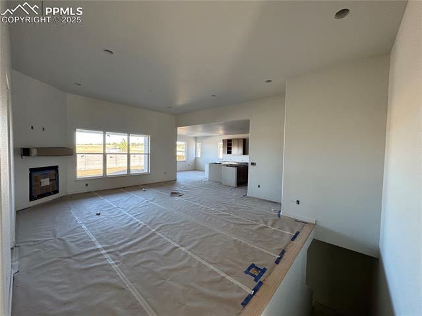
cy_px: 158
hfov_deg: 102.1
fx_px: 171
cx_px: 211
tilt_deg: -1.1
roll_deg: -0.7
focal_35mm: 14
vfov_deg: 85.6
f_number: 2.2
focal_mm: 2.22
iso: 125
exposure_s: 1/99
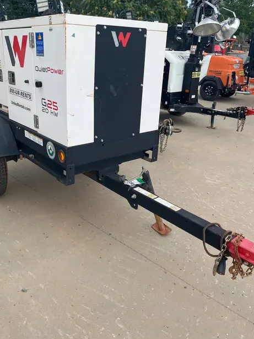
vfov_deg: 58.3
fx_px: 303
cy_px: 156
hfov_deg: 45.3
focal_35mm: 31
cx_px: 107
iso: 50
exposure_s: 1/2062
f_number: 1.6
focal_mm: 5.1
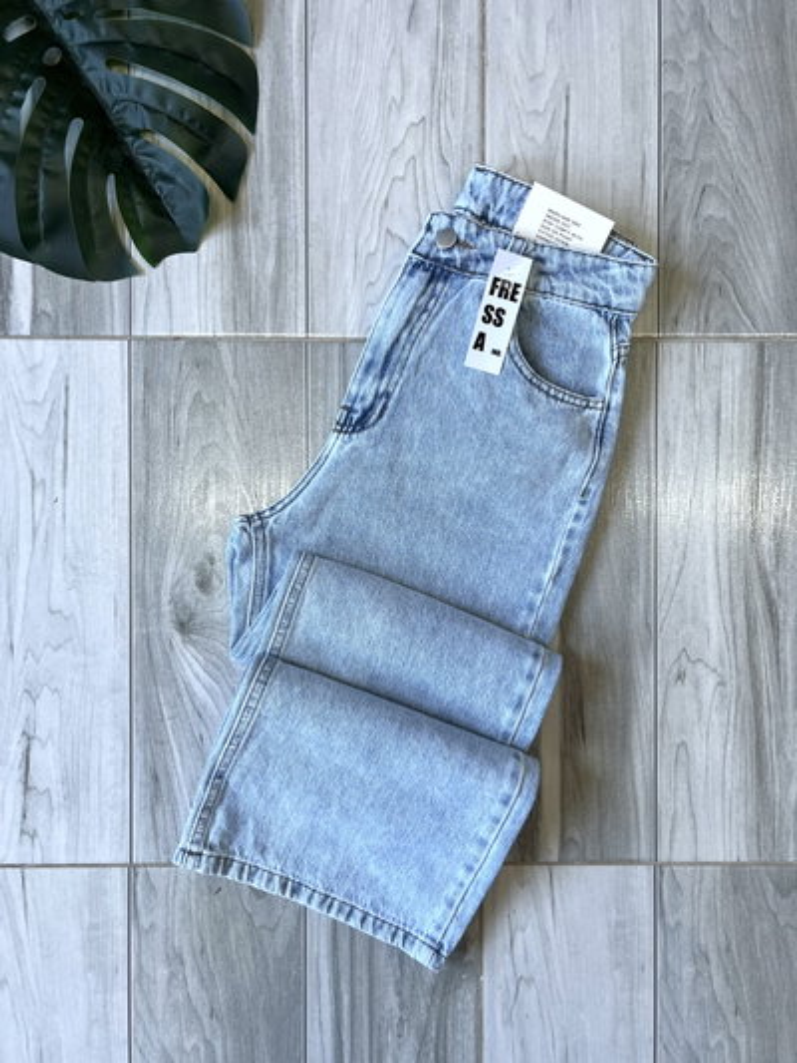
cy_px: 532
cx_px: 398
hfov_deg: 53.1
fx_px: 798
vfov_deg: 67.3
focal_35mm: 26
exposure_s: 1/100
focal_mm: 5.7
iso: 125
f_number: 1.5
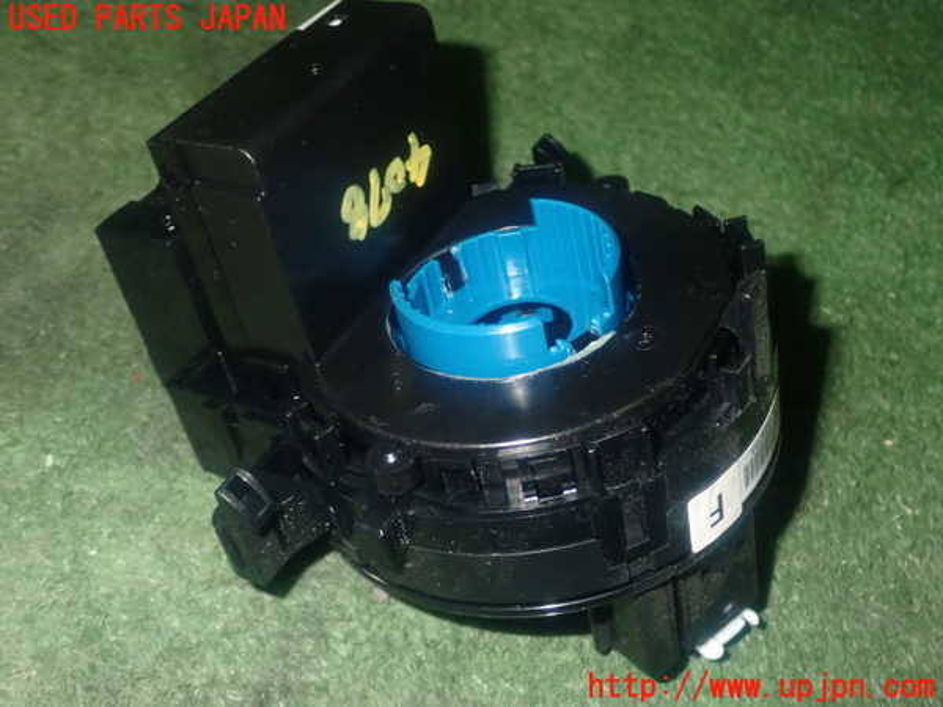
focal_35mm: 44
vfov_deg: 32.9
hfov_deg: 42.9
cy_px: 354
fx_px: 1199
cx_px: 472
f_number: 9
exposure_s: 1/40
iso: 800
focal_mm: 7.84
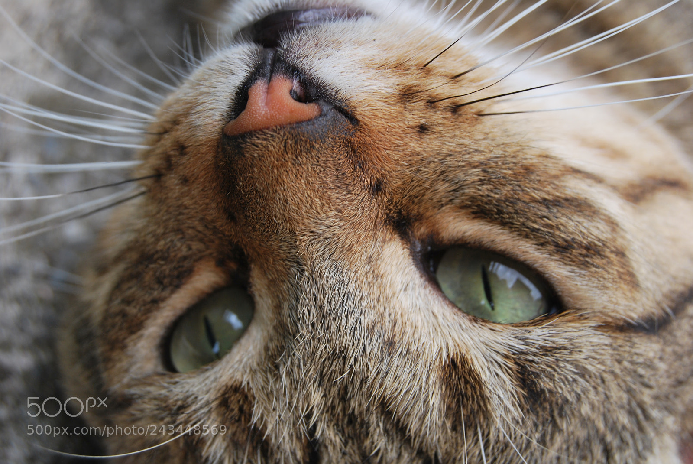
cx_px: 346
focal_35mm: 69
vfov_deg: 19.8
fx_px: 1330
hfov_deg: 29.2
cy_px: 232
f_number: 8
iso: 160
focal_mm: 46
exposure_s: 1/60
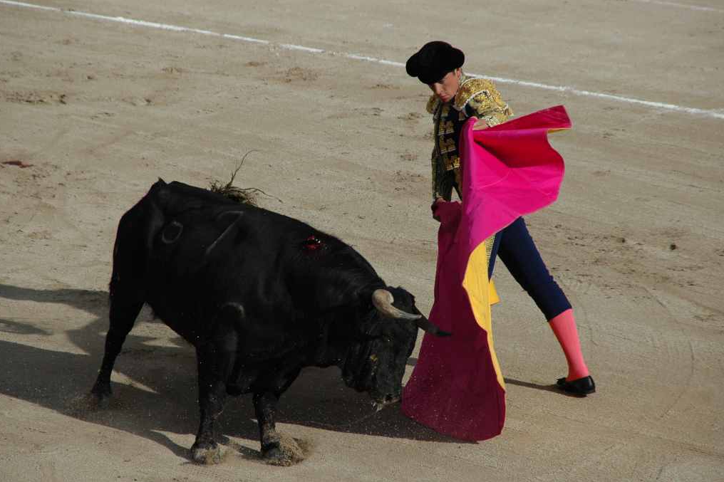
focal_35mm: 302
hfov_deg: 6.8
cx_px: 360
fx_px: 6072
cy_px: 241
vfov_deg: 4.5
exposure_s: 1/2500
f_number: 7.1
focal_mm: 200
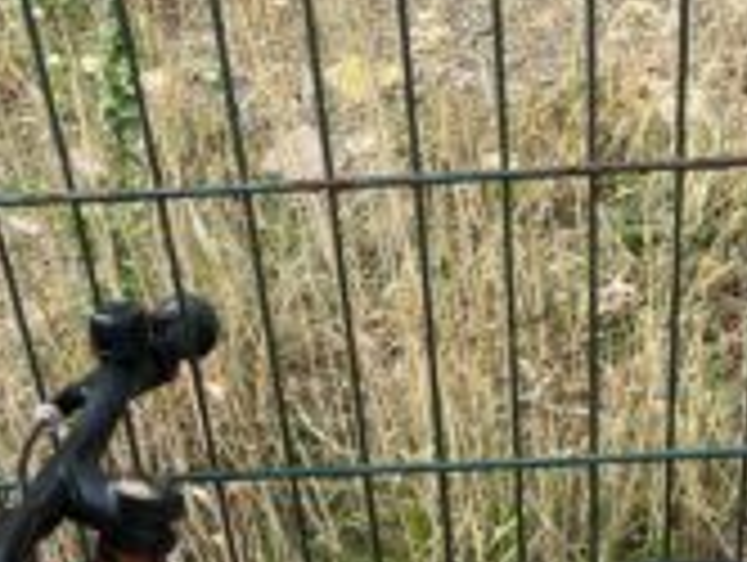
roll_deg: +4.9
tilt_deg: -43.3
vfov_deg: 18.1
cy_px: 764
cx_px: 482
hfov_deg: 25.8
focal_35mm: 75
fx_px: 1621
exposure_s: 1/766
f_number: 1.6
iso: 50
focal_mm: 5.1
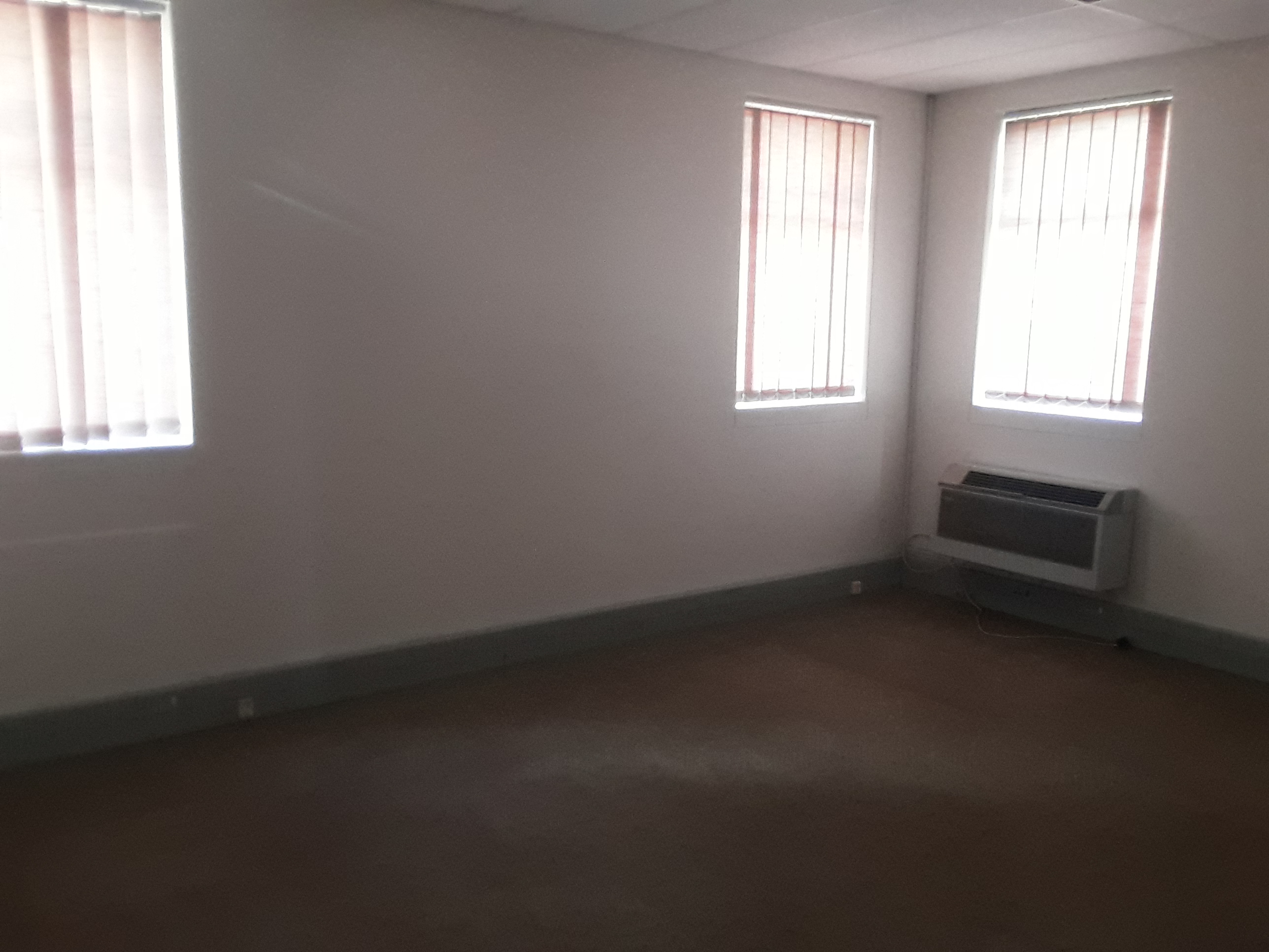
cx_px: 634
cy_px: 476
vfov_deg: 46.8
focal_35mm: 30
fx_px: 1100
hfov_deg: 60.0
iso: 250
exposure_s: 1/50
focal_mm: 2.2
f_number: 1.9
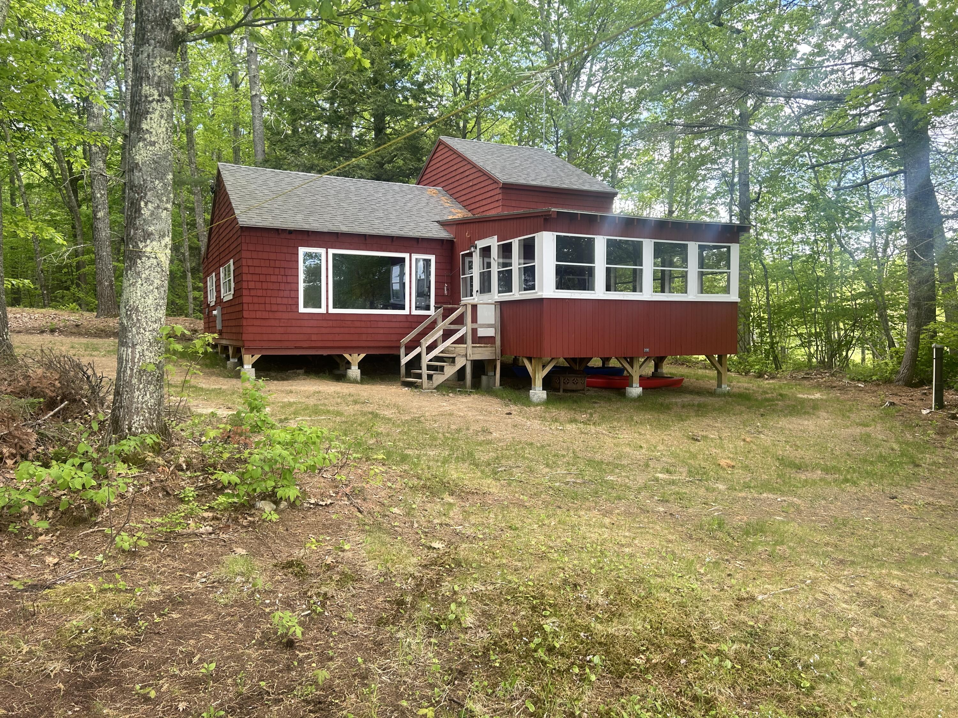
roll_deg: -0.2
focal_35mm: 26
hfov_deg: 67.3
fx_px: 720
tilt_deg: -2.2
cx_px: 479
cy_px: 359
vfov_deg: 53.1
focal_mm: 5.7
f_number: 1.5
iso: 50
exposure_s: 1/301
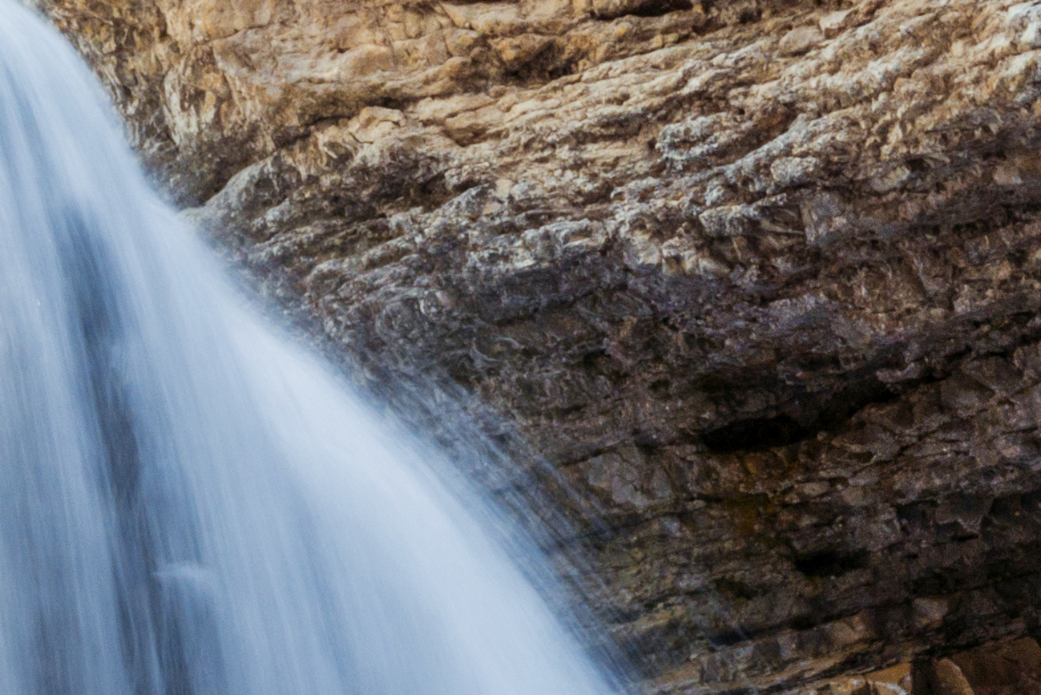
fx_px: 3934
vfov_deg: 10.0
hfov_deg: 15.0
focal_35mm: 136
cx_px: 755
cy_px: 746
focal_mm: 24
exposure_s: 1/5
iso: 200
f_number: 22
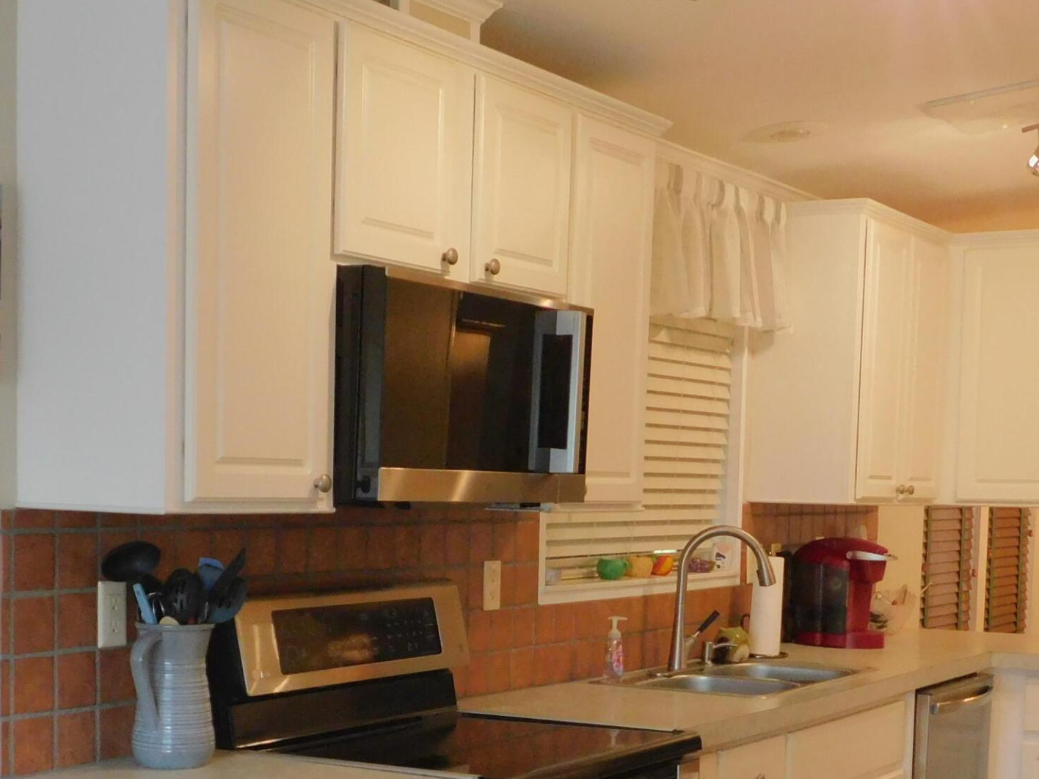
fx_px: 1831
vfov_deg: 23.6
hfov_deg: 31.6
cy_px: 659
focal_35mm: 61
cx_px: 454
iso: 360
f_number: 3.2
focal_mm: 5.3
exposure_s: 1/30
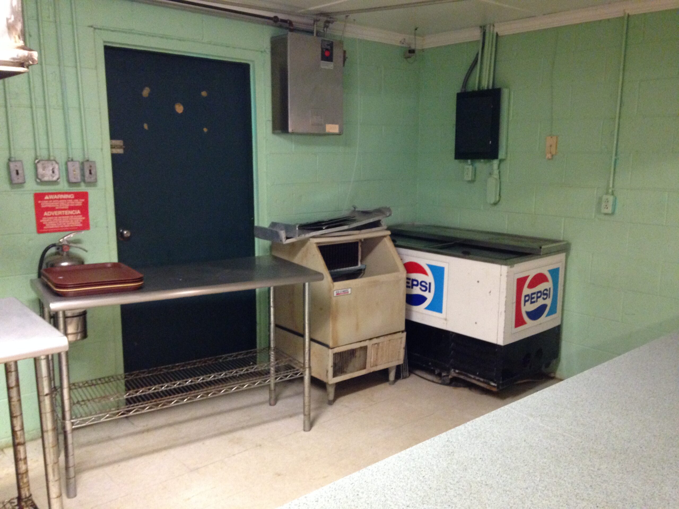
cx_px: 340
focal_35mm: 33
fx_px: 647
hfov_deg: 55.4
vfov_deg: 42.9
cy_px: 254
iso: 400
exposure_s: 1/20
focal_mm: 4.12
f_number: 2.4
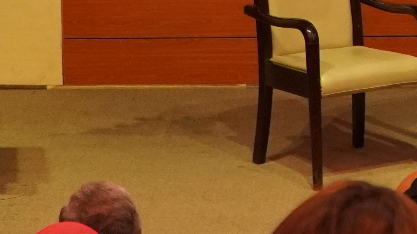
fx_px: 2271
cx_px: 522
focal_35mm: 205
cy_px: -197
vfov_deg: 5.8
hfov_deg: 10.3
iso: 2000
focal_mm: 29
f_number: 4
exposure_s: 1/160
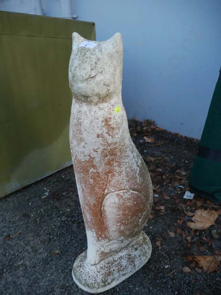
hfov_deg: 49.7
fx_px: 238
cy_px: 148
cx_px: 110
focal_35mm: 28
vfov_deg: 63.4
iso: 200
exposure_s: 1/125
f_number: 3.5
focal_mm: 14
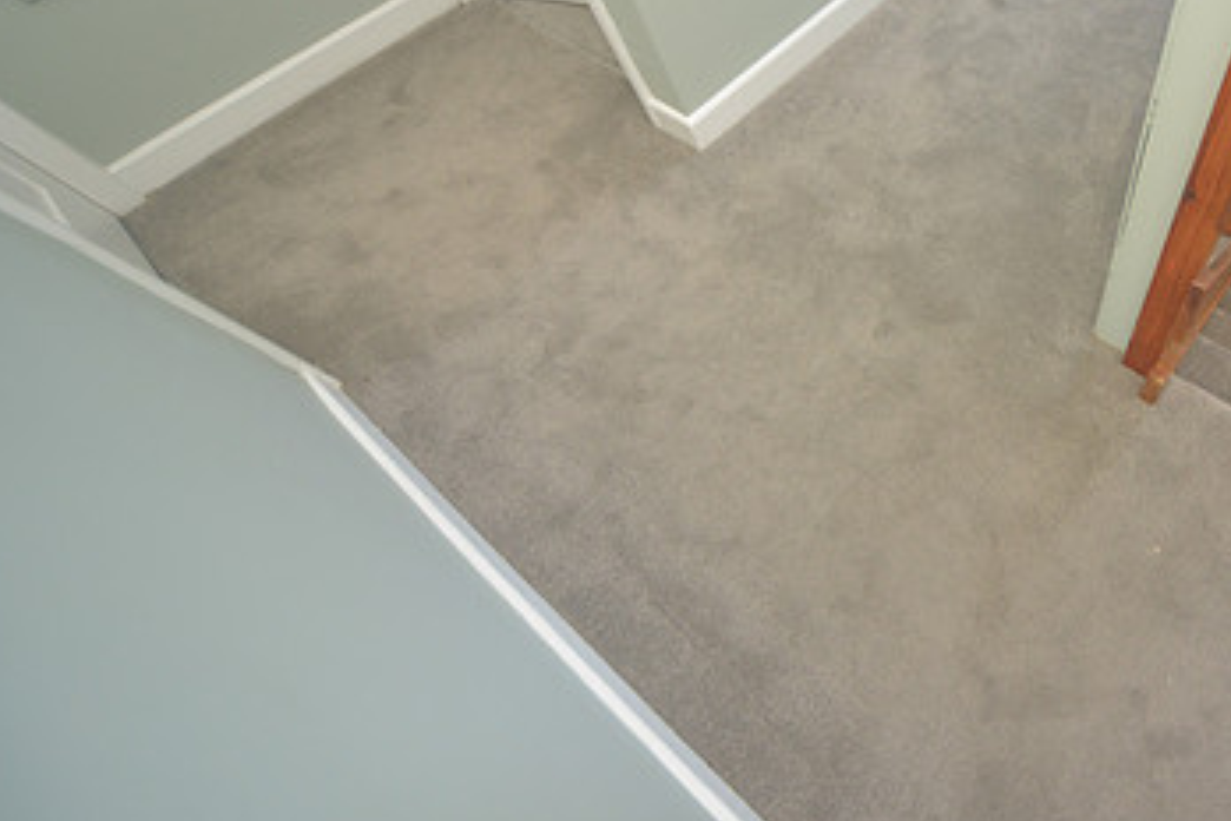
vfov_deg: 60.5
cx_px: 955
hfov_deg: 76.4
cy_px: 274
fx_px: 684
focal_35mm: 20
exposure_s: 1/50
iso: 1000
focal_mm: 12
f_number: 5.6
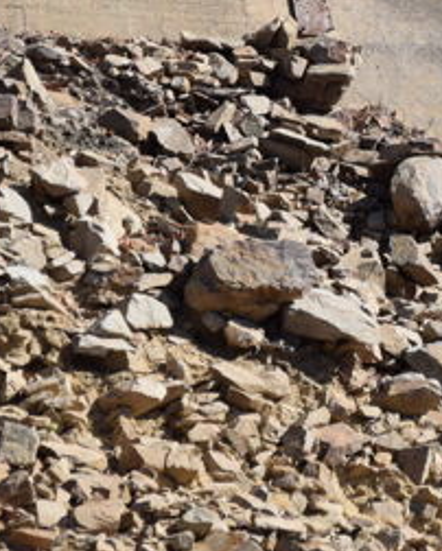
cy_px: 54
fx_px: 7651
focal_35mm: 468
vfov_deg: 4.1
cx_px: 254
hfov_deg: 3.3
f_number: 6.3
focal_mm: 105
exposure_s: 1/1600
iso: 400
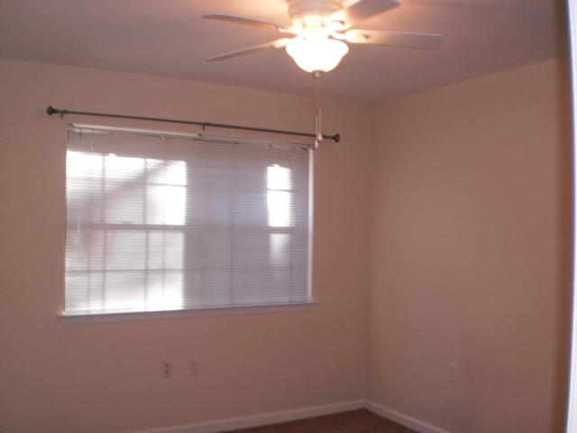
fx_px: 600
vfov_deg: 39.7
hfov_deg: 51.4
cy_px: 216
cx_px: 288
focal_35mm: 36
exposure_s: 1/30
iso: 125
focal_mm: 6.3
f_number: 3.1
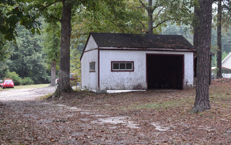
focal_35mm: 74
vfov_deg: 17.6
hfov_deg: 27.8
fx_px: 466
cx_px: 116
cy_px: 73
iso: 400
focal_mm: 48
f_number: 5.3
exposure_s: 1/100
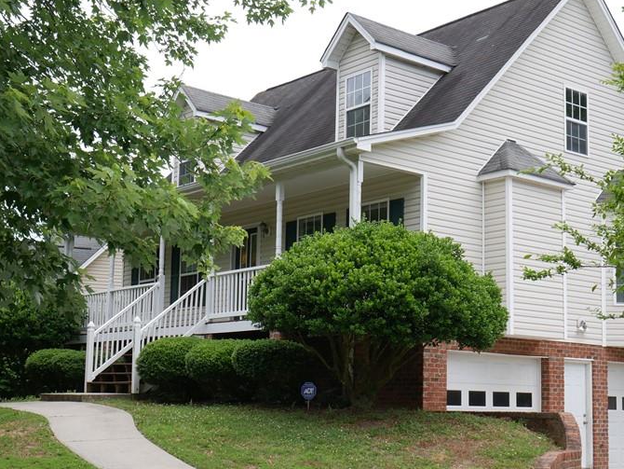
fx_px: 1046
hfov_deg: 33.2
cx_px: 311
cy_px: 260
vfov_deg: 25.2
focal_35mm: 58
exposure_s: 1/320
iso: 200
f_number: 7.1
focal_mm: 19
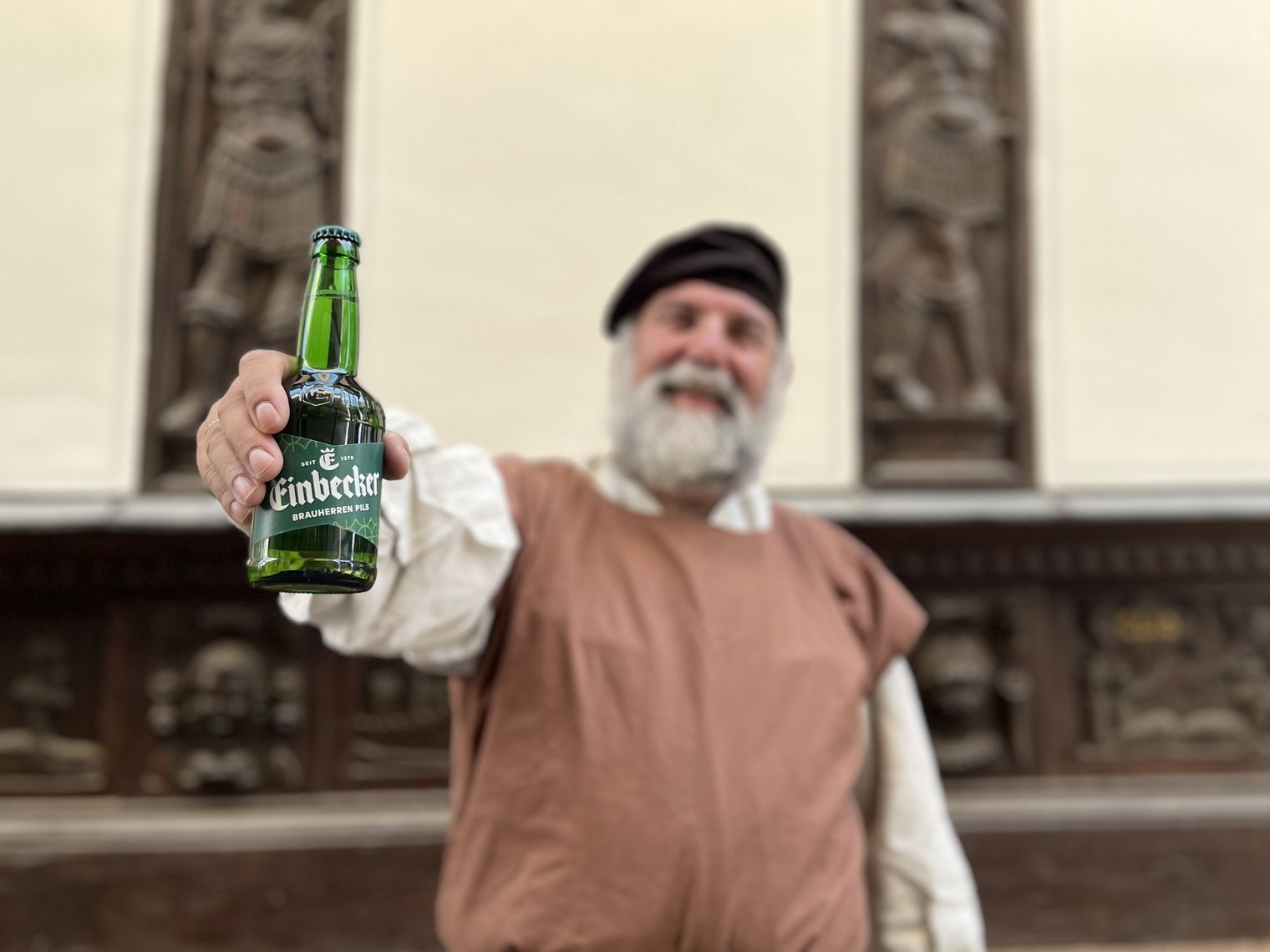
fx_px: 954
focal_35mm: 26
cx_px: 635
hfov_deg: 67.3
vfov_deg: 53.1
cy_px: 476
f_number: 1.6
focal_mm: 5.1
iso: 50
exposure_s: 1/345
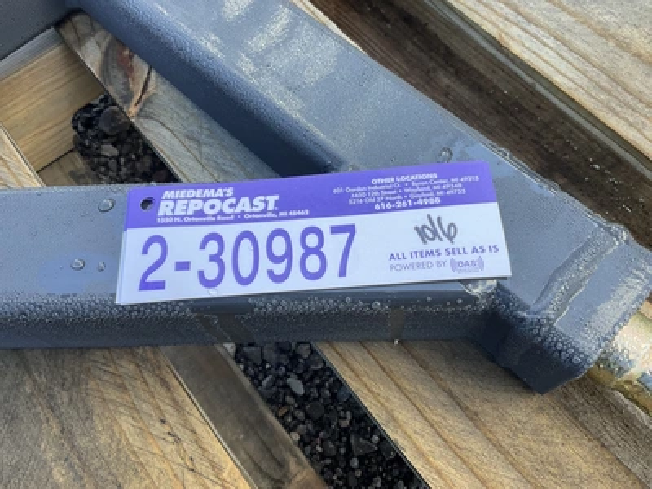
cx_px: 326
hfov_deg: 61.7
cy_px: 244
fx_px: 546
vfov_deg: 48.2
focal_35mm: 29
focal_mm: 3
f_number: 1.8
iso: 25
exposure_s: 1/122
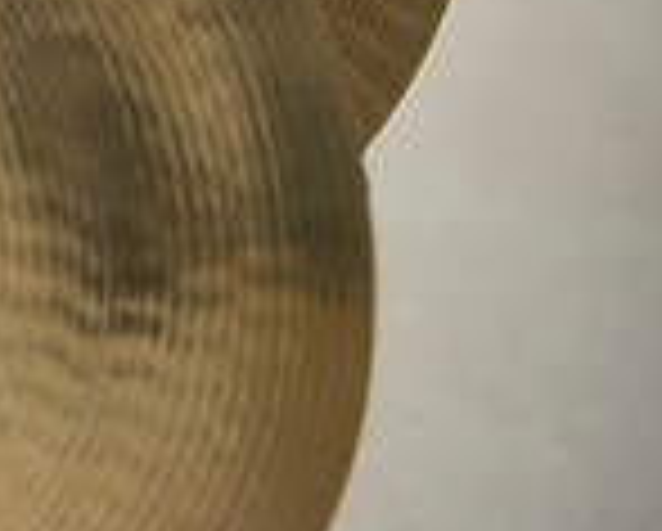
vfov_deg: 11.6
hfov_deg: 13.6
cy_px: -313
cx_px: -540
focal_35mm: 126
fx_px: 2472
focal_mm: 34
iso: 1250
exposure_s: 1/160
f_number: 2.8
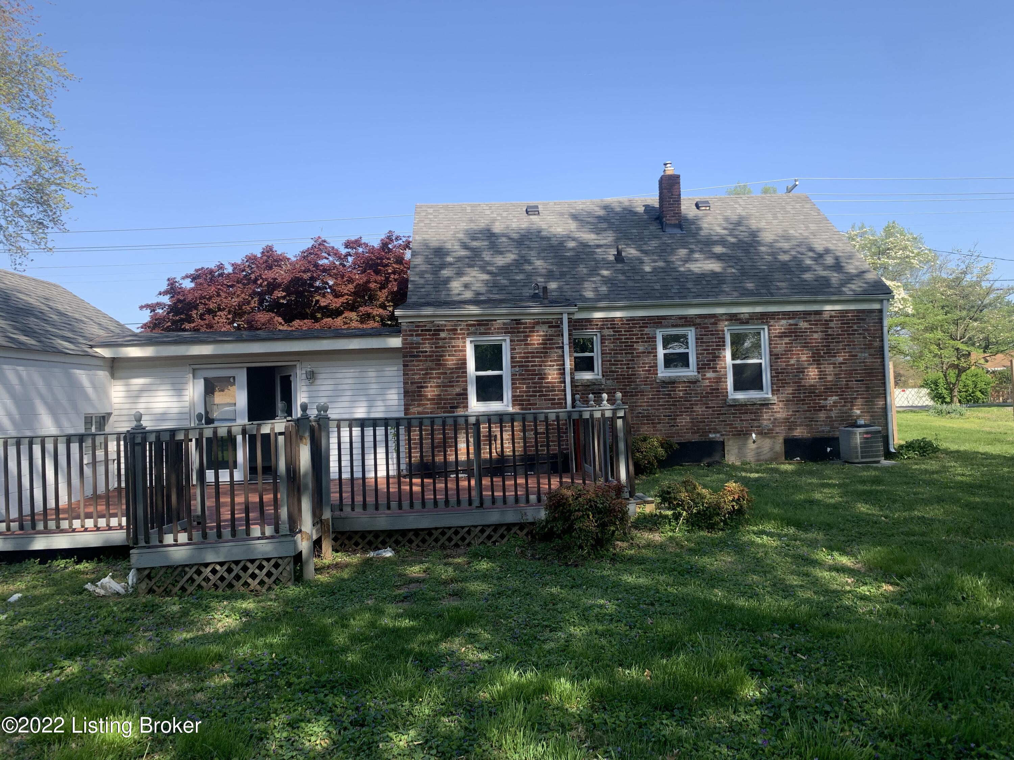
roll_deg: +3.2
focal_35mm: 26
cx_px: 507
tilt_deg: +3.0
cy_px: 380
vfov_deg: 53.1
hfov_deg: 67.3
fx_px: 762
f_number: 1.8
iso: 25
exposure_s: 1/1220
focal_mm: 4.25
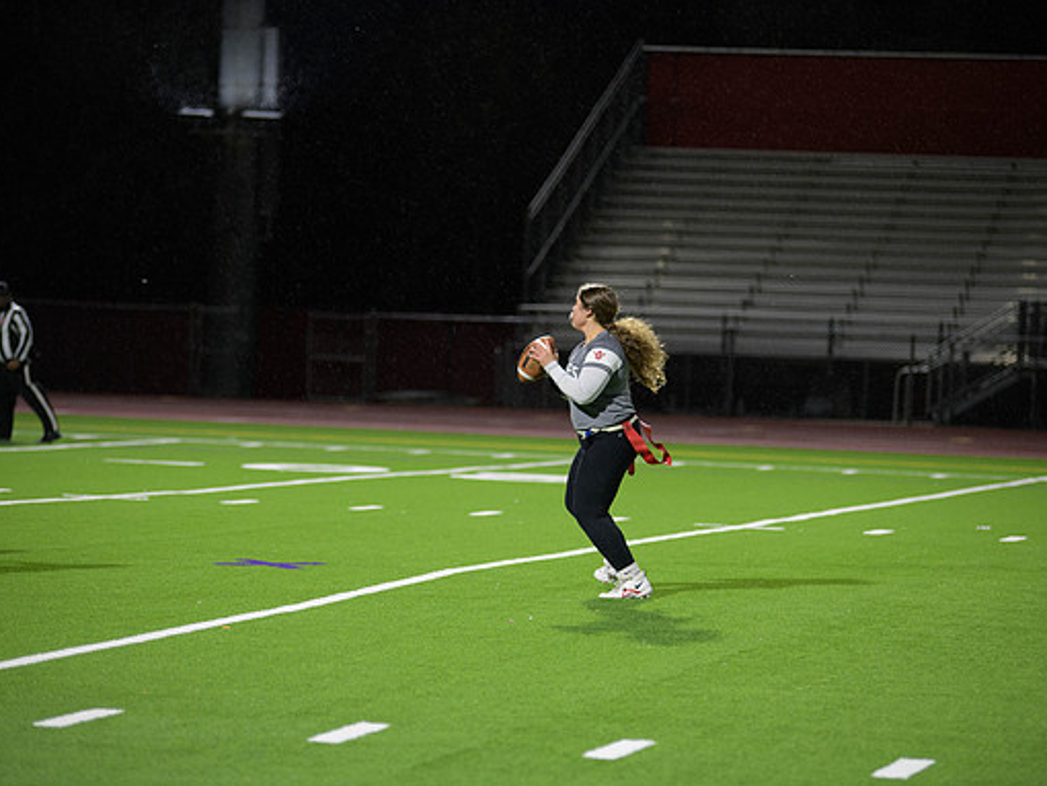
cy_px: 391
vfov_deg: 9.7
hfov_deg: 12.9
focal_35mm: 153
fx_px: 4630
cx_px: 517
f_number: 2.8
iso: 1100
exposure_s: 1/200
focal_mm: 140
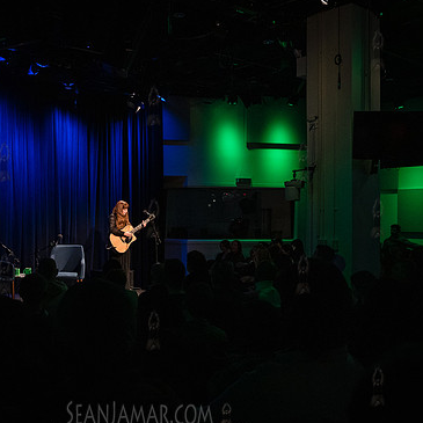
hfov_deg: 39.5
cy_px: 217
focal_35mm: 42
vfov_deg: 40.0
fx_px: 581
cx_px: 139
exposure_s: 1/160
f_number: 4
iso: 6400
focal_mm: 29
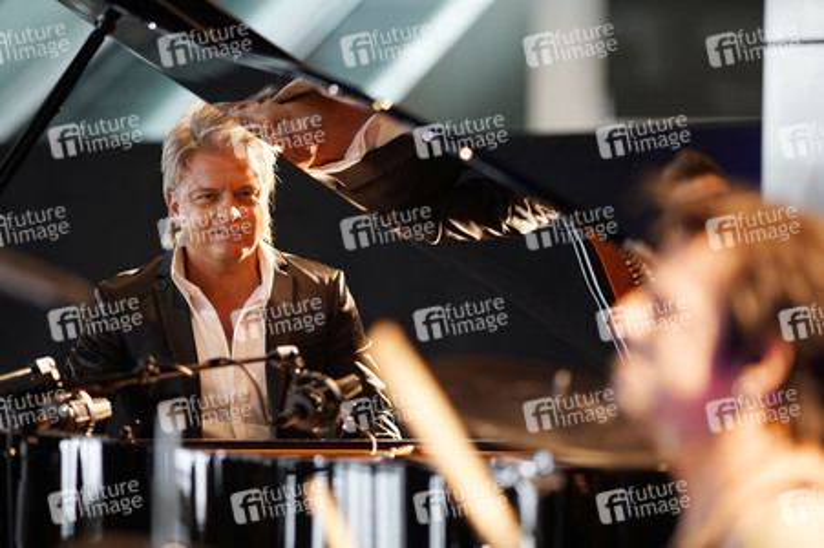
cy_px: 274
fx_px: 4574
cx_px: 412
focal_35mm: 200
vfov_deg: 6.9
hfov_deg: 10.3
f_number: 2.8
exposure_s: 1/200
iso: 1600
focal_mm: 200
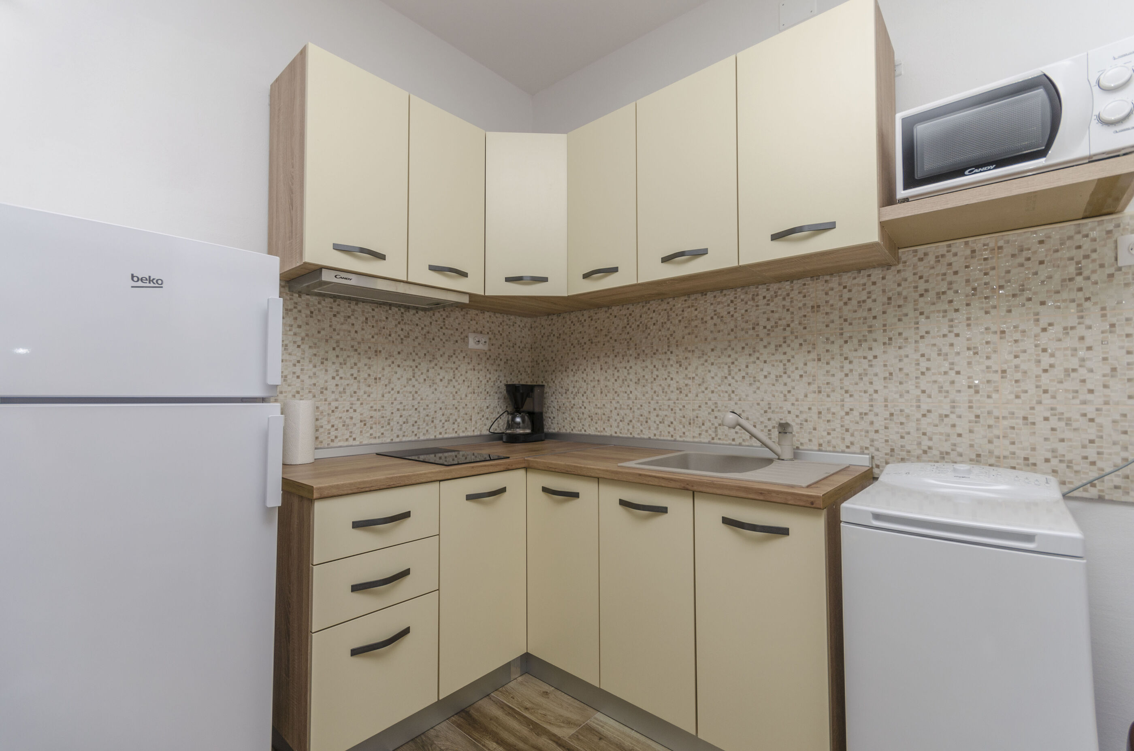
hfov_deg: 100.5
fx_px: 472
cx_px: 567
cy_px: 376
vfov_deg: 77.1
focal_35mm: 15
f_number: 8
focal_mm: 10
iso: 100
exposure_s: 1/100
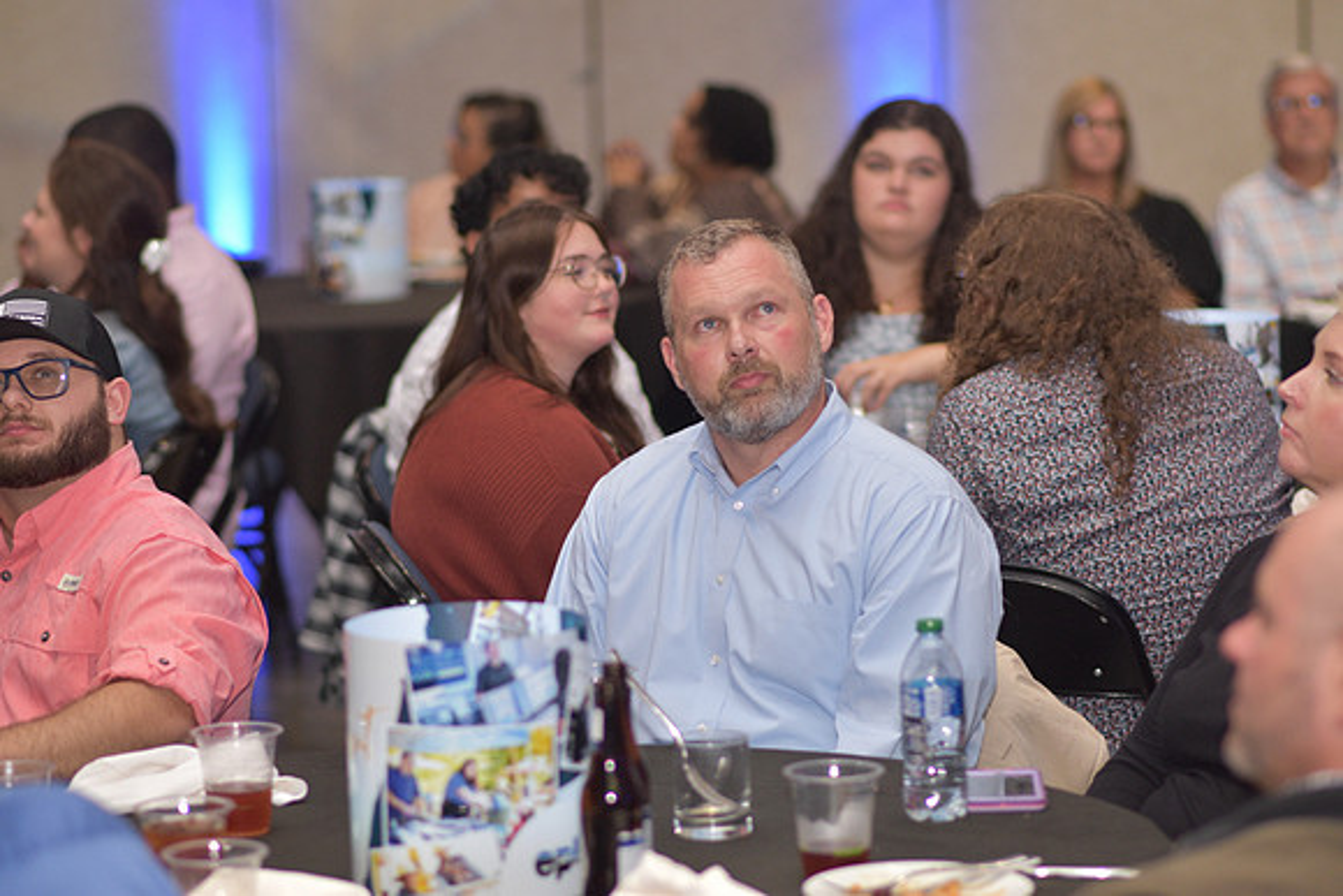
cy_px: 448
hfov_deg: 16.1
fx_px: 4757
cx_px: 672
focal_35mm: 128
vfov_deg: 10.8
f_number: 2.2
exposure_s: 1/160
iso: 800
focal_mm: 85
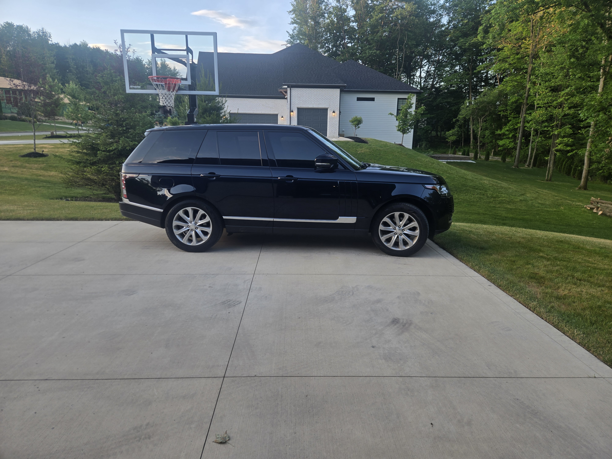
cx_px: 306
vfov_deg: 58.9
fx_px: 407
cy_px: 230
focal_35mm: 23
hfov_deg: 73.9
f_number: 1.8
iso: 25
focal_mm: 5.4
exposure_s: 1/180
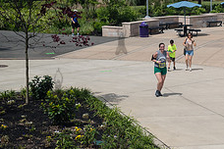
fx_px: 554
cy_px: 85
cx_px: 248
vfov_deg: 15.4
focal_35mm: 89
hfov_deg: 21.7
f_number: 4
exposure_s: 1/4000
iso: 200
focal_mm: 35
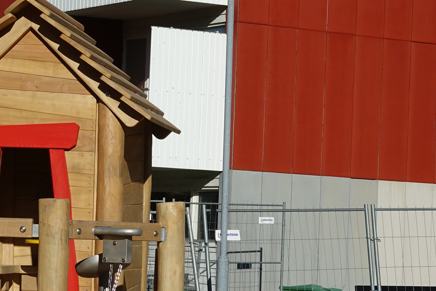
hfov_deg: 13.4
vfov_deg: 9.1
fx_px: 1829
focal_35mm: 151
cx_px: -11
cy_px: 205
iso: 100
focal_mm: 23.09
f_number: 5
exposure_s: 1/1000
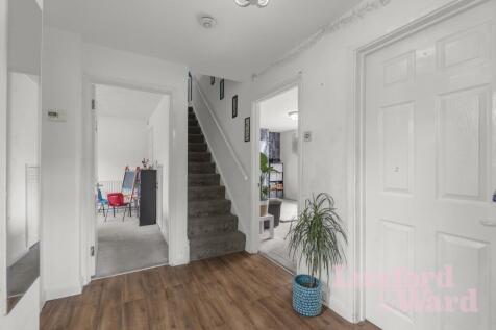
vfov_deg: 72.0
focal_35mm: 16
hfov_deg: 95.0
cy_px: 165
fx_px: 227
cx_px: 248
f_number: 7.1
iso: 320
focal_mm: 16.5
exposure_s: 1/2.5
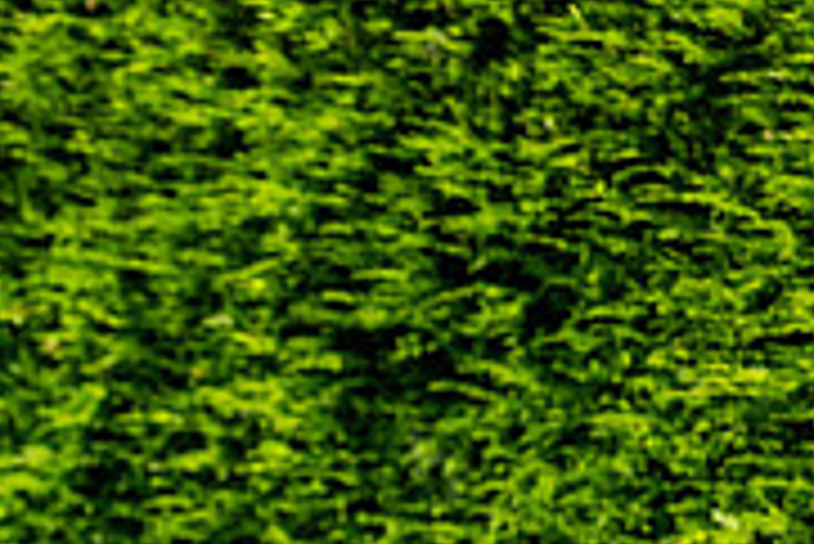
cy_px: 856
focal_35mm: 959
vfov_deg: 1.4
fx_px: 21701
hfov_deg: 2.1
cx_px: -414
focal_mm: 300
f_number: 5
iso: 200
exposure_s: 1/1250
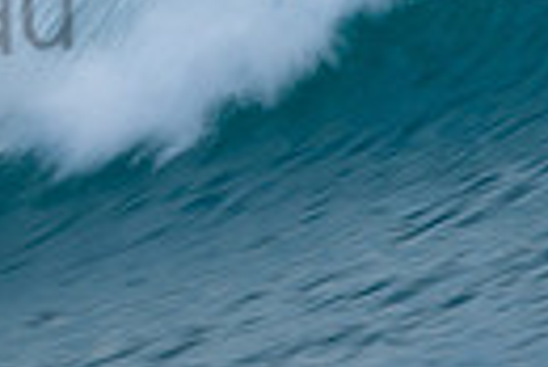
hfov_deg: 0.6
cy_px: -49
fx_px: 50990
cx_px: -371
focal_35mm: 3346
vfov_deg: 0.4
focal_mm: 500
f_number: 16
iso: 100
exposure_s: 1/30
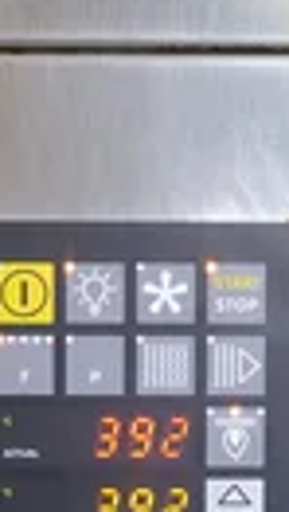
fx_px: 1304
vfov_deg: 22.2
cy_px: 317
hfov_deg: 12.6
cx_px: 84
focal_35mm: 96
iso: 500
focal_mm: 11.29
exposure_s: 1/25
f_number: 3.5
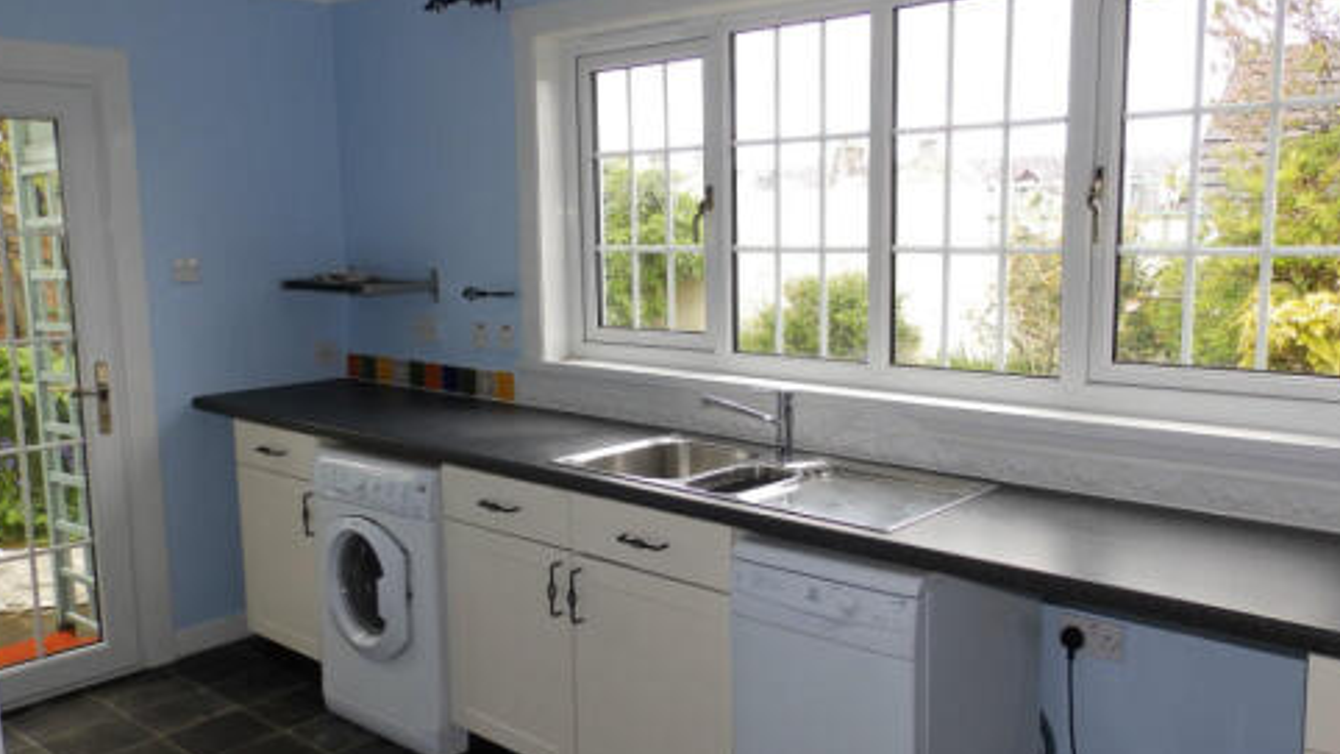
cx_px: 702
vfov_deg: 40.2
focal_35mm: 29
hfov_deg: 66.0
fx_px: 1030
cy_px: 377
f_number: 3.4
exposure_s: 1/60
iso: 80
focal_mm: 4
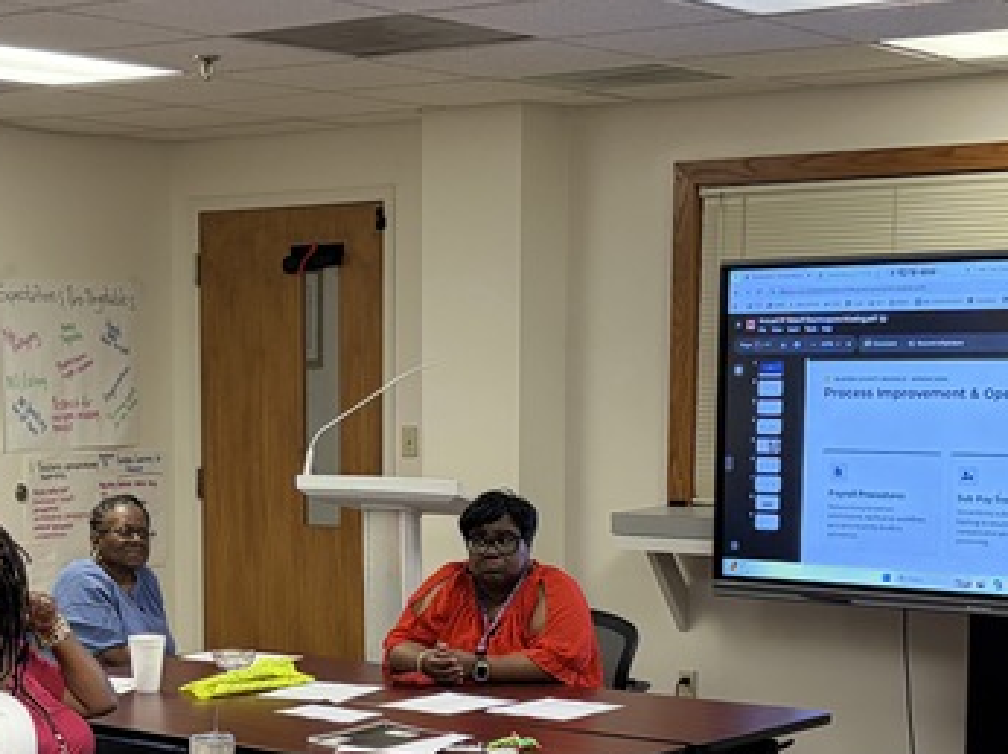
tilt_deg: -5.8
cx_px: 329
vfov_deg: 18.9
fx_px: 2241
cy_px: 606
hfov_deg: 25.2
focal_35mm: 77
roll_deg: +0.2
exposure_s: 1/90
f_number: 1.6
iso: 125
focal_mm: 5.96
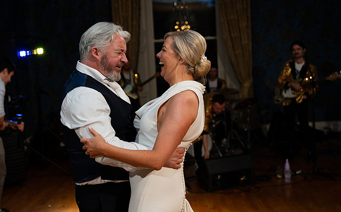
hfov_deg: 43.5
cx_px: 172
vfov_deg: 27.9
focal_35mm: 46
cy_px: 111
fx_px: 427
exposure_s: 1/160
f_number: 2.8
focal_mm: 44
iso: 1250
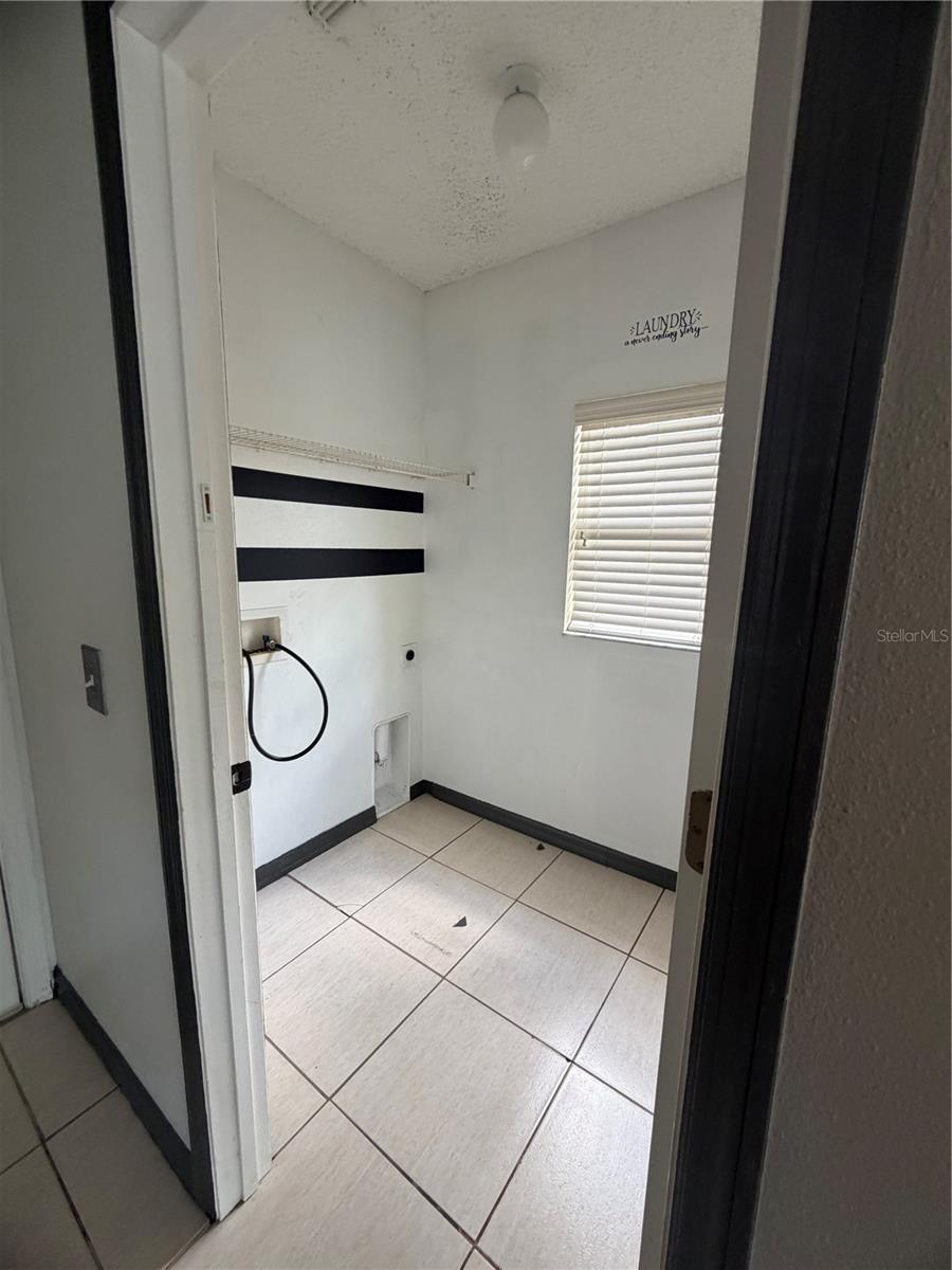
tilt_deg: -10.2
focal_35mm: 14
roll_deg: -0.1
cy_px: 635
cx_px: 476
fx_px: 513
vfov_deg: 102.1
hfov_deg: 85.7
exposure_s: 1/121
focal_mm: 2.22
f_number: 2.2
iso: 250
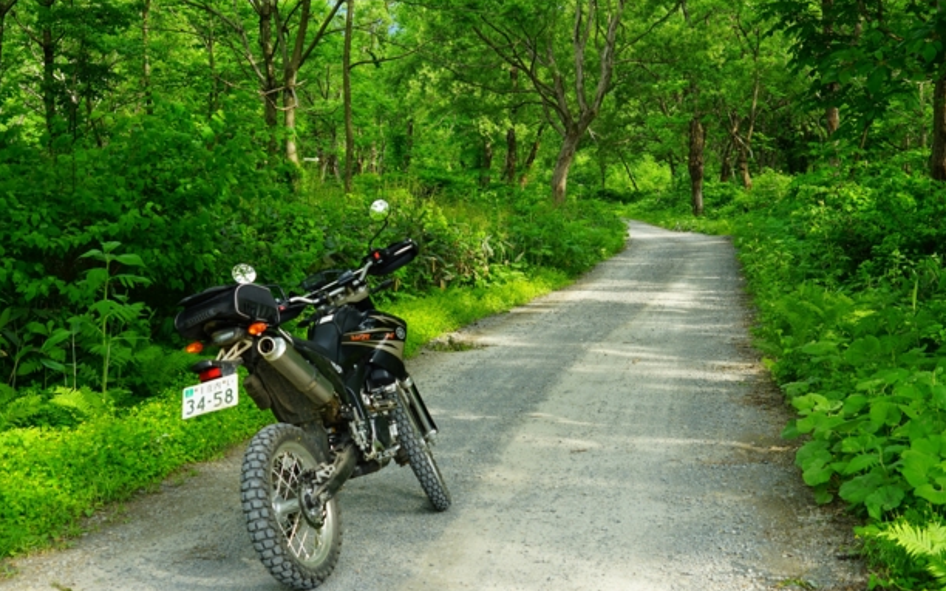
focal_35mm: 48
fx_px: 1237
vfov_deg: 26.8
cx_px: 561
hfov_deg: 41.7
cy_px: 261
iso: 100
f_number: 5.6
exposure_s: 1/90
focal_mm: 36
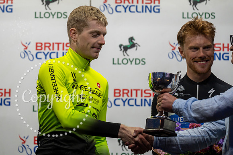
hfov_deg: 9.5
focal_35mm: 216
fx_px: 1401
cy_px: 53
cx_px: 80
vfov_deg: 6.4
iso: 1000
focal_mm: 165
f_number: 2.8
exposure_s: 1/800
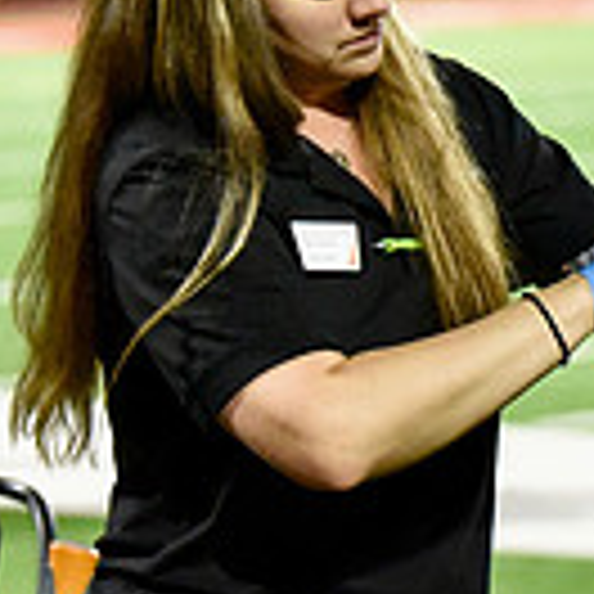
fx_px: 6154
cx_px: 567
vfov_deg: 5.5
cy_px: 52
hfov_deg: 5.5
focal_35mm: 317
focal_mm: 85
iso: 12800
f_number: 2.8
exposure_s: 1/640
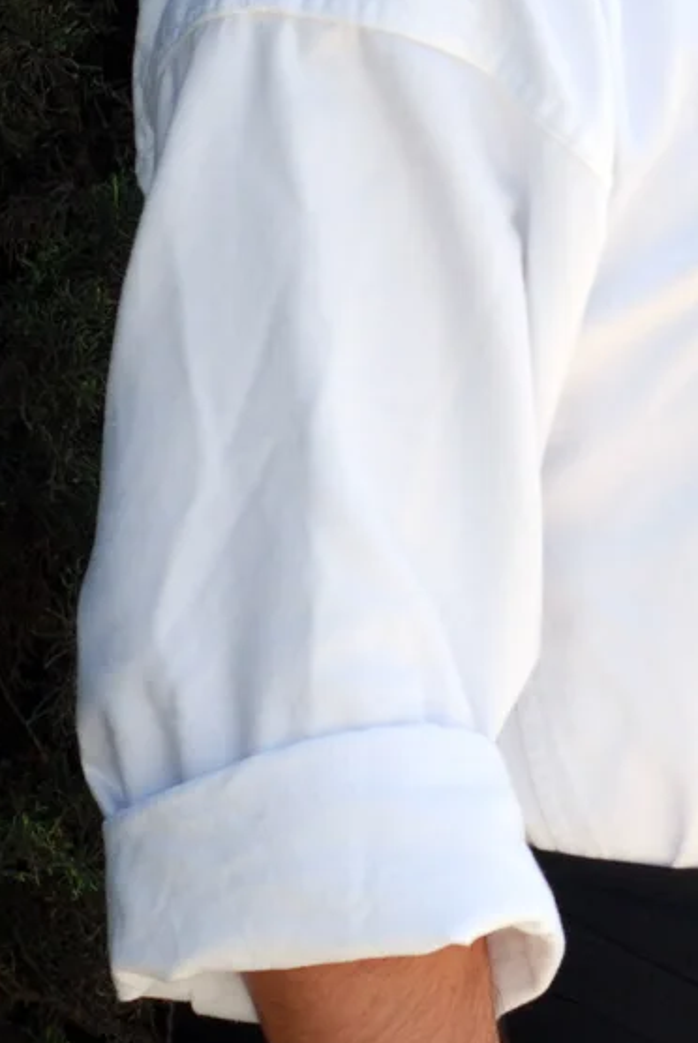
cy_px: 261
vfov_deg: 8.0
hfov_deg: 5.3
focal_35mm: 258
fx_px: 7484
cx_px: 908
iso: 250
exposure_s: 1/320
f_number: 5.6
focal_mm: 50
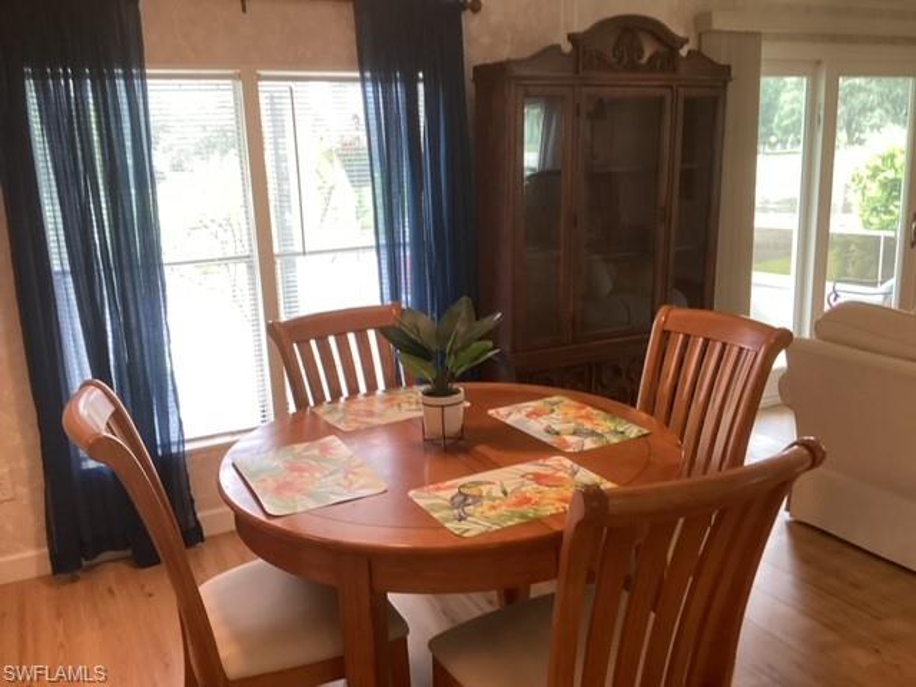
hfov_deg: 58.4
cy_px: 344
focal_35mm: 31
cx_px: 458
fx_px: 820
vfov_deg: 45.4
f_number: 2.4
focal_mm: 3.3
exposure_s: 1/60
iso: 100
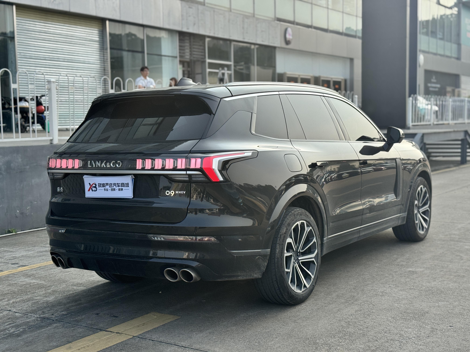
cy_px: 176
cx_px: 235
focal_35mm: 48
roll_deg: +1.2
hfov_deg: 39.7
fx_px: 652
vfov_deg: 30.3
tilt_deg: -4.7
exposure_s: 1/2959
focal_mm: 6.76
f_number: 1.78
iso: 64
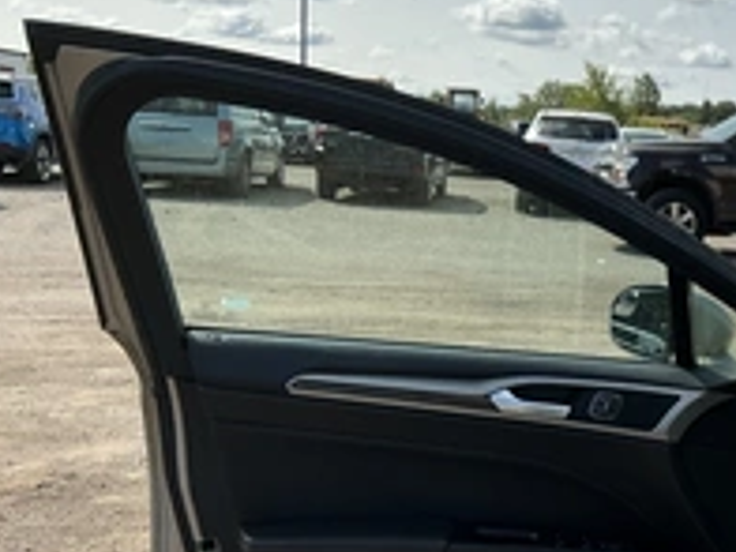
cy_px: 383
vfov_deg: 25.5
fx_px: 1212
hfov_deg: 31.7
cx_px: 698
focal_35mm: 57
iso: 25
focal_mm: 3
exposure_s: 1/1848
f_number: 1.8
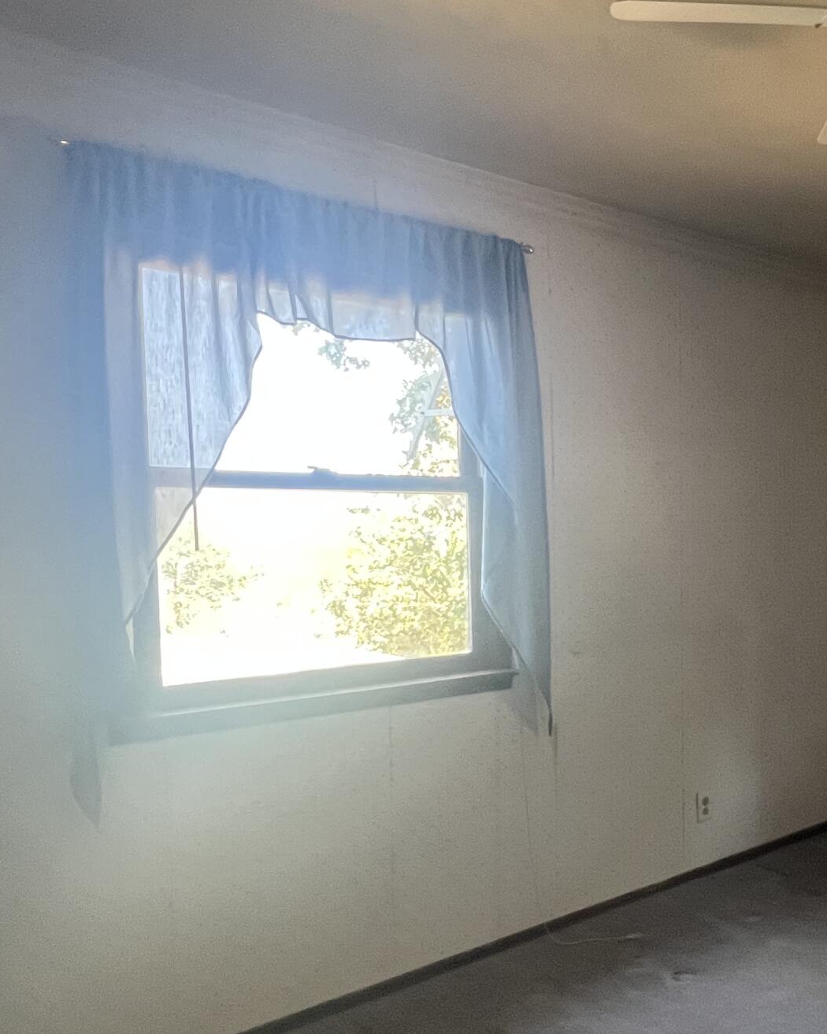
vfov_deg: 60.3
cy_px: 574
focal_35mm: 29
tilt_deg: -1.9
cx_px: 828
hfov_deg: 43.0
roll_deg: +0.4
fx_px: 887
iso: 250
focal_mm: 1.57
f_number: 1.8
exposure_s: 1/89
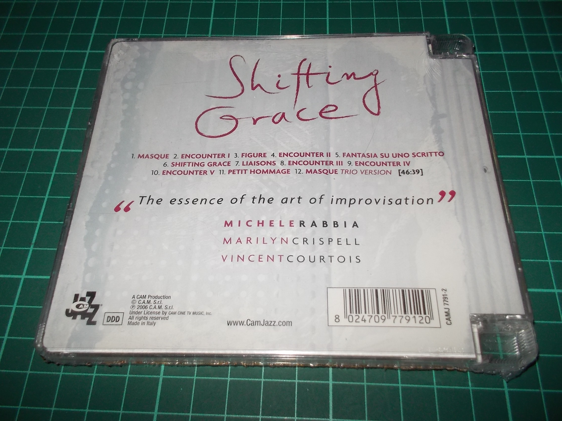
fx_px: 471
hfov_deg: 61.7
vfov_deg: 48.2
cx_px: 281
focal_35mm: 29
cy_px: 210
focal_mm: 4.1
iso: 200
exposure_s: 1/30
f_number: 3.3
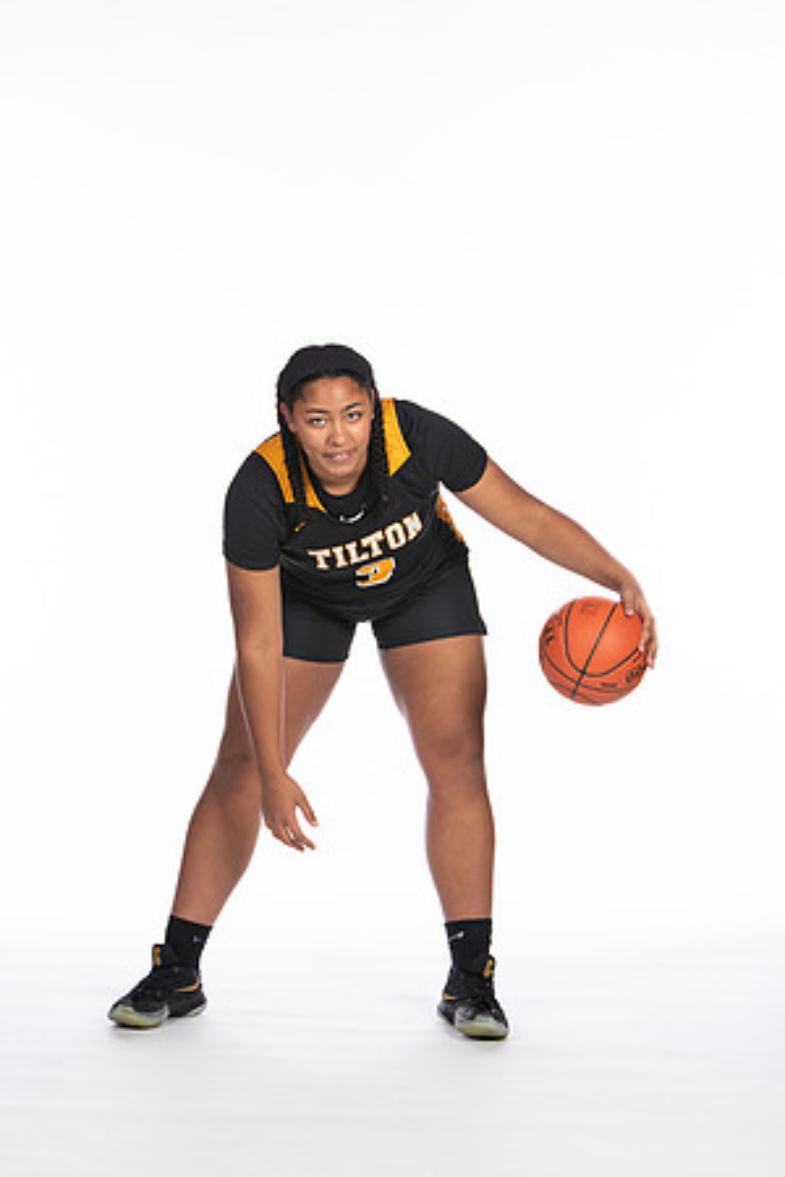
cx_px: 392
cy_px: 588
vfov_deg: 18.2
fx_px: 3679
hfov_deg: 12.2
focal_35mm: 112
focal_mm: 75
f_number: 5
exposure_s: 1/100
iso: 100
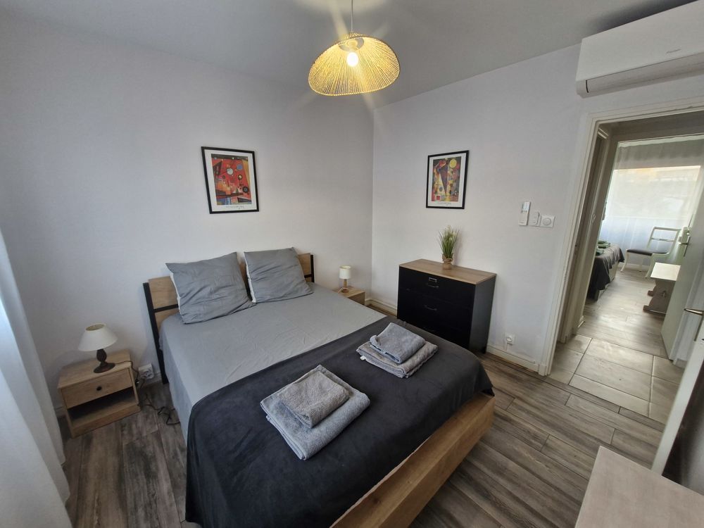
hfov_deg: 106.2
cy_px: 264
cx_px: 352
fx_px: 264
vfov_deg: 89.9
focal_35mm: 13
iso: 160
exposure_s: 1/50
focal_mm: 1.74
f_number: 2.2
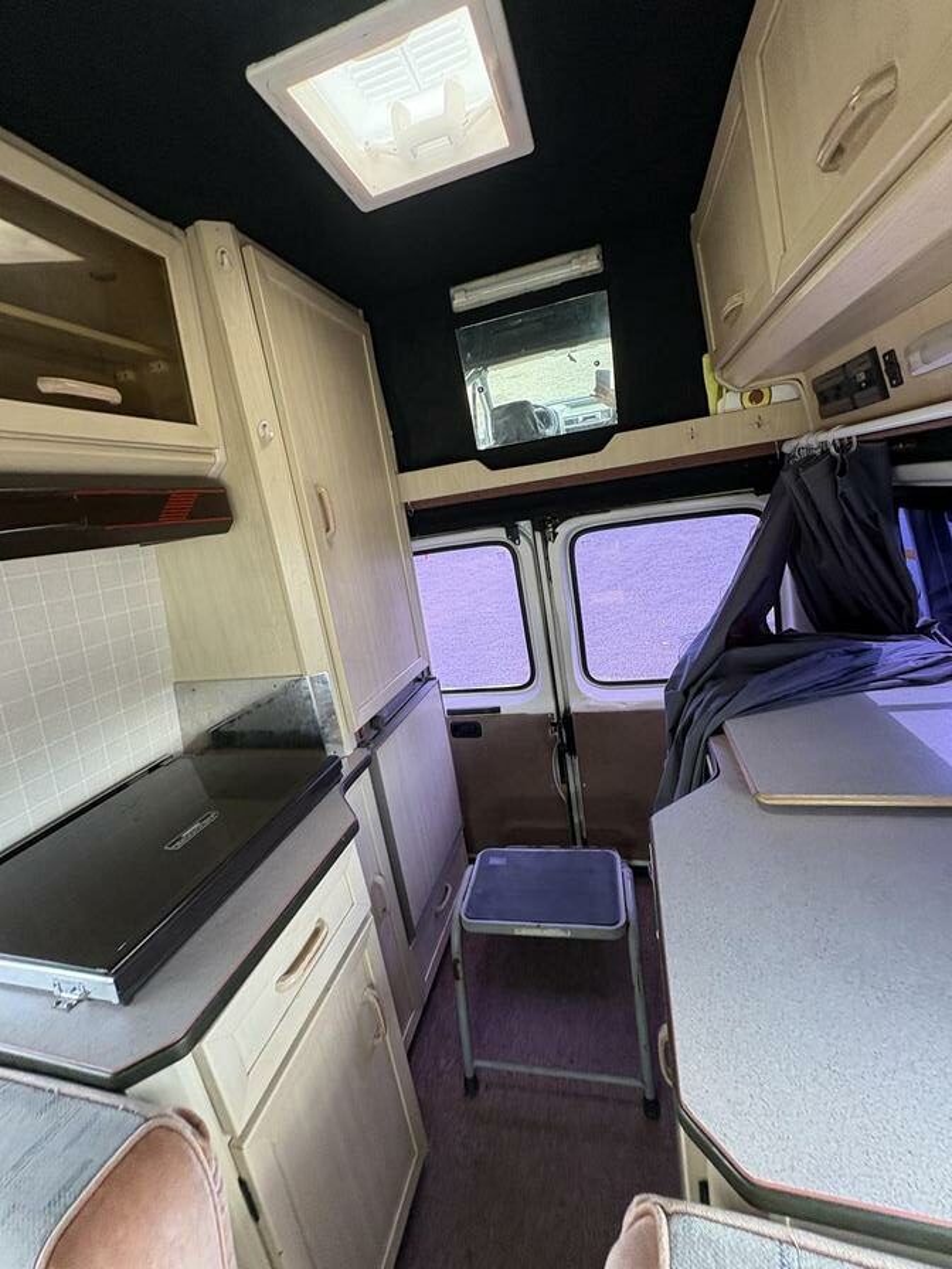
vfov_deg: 102.1
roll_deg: +7.0
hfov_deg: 85.7
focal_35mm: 14
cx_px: 476
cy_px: 634
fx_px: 513
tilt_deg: -4.0
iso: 100
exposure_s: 1/99
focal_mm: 2.22
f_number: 2.2
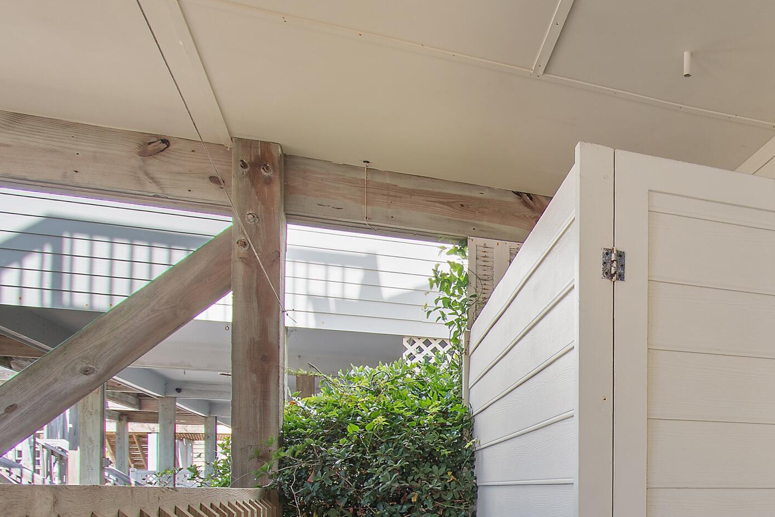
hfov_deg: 51.8
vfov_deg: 37.4
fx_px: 689
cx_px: 697
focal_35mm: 32
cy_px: 500
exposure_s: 1/100
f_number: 4.5
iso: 100
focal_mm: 10
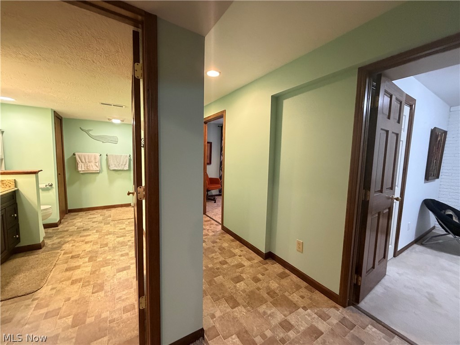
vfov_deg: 85.7
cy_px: 172
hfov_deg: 102.1
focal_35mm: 14
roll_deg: -1.0
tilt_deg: -4.2
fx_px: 186
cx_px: 230
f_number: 2.2
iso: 500
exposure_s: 1/60
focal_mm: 2.22
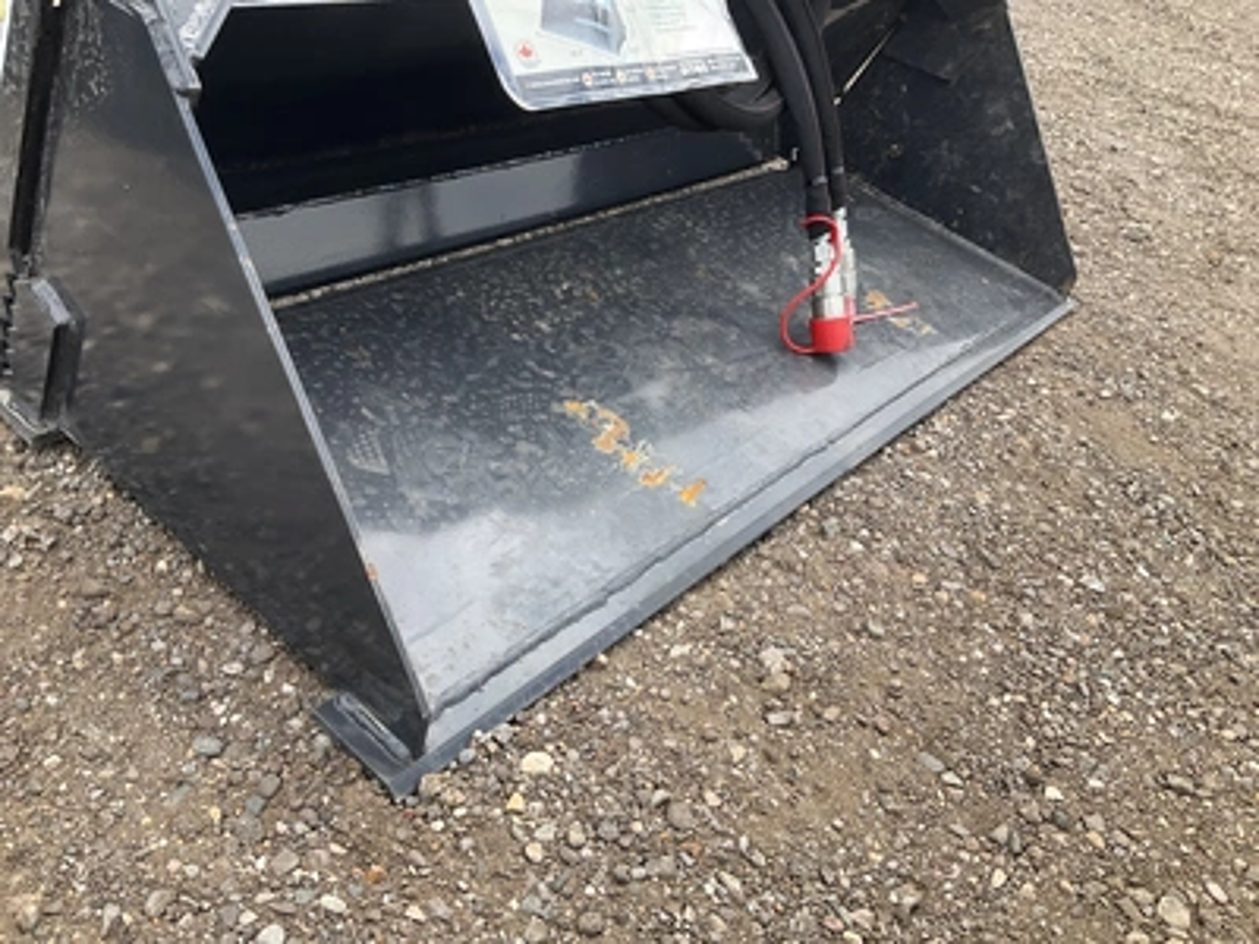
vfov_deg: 48.2
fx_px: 1055
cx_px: 630
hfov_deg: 61.7
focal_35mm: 29
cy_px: 472
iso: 25
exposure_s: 1/781
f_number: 1.8
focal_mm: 3
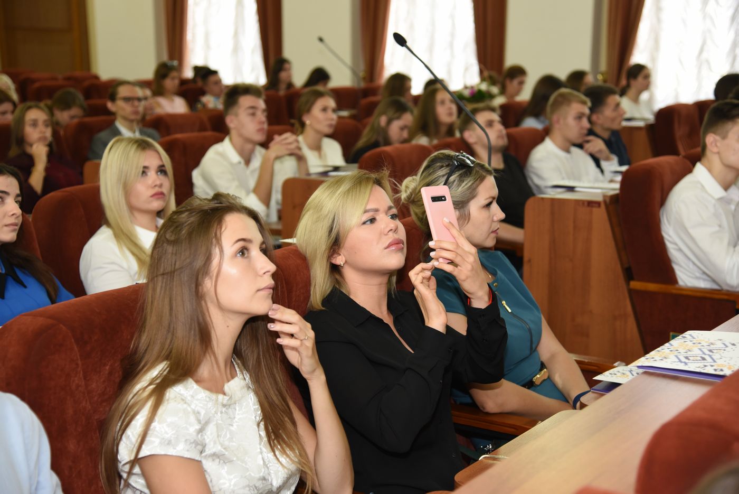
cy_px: 247
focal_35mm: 58
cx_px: 370
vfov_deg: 23.4
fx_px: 1191
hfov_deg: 34.5
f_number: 4
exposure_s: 1/200
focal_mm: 58
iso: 1000
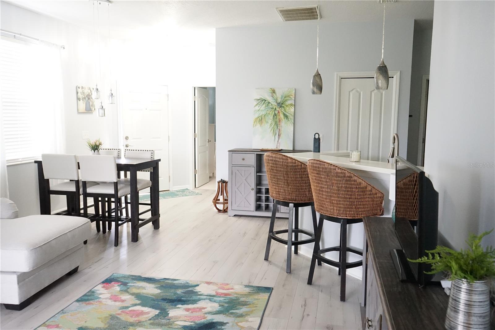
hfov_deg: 63.7
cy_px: 165
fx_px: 399
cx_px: 248
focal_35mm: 29
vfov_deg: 44.9
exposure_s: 1/40
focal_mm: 29
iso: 6400
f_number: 6.3
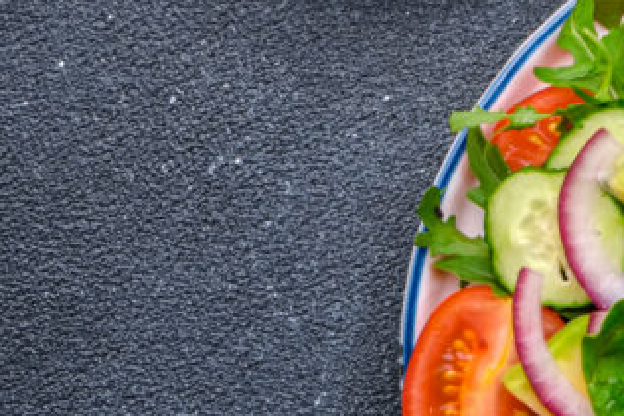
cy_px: 355
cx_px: 677
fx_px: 3711
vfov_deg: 6.4
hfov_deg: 9.5
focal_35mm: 214
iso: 80
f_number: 11
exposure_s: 1/160
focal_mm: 58.6
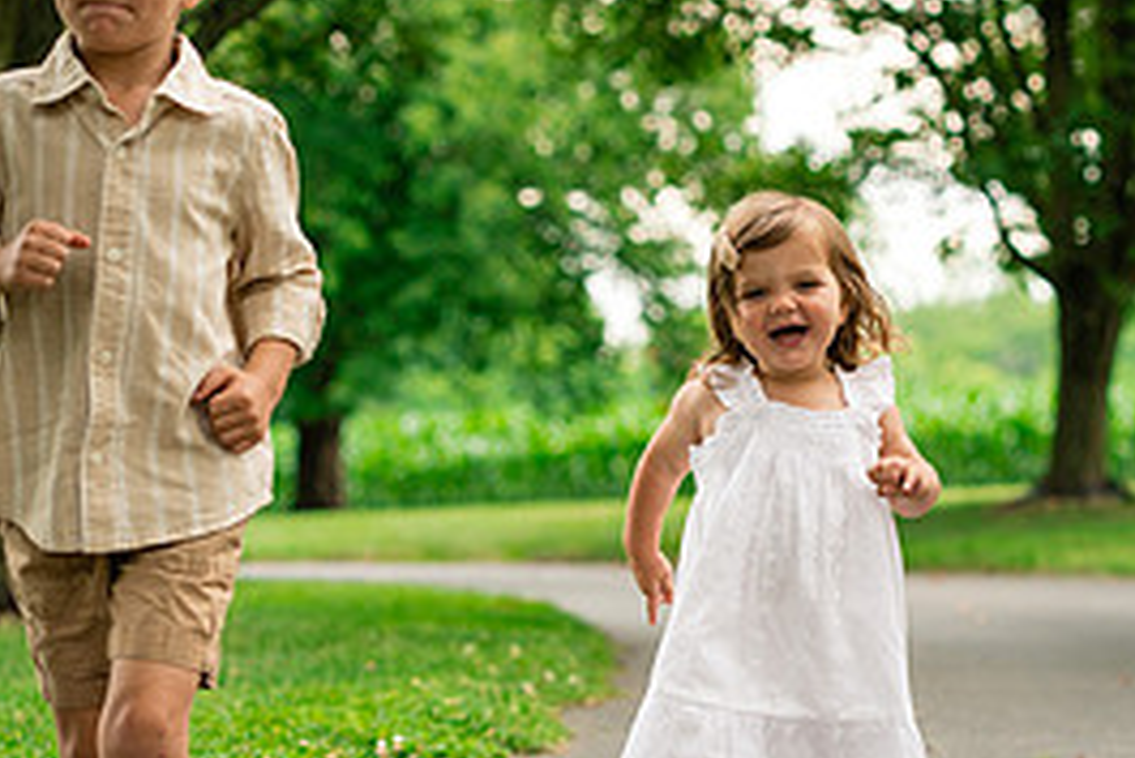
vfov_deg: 7.4
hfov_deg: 11.0
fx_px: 5867
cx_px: 852
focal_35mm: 186
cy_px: 358
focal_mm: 85
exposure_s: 1/500
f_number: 3.5
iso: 500
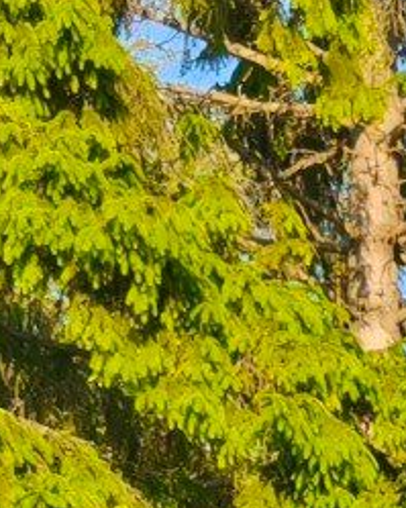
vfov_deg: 9.5
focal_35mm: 176
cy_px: 1309
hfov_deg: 8.4
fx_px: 2645
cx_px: 767
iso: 80
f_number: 1.7
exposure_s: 1/135
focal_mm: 5.35
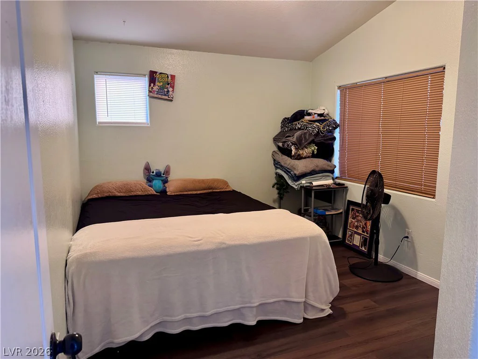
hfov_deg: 71.6
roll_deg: -0.6
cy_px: 180
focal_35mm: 24
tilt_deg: -7.8
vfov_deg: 56.8
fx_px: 331
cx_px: 239
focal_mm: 6.76
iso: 320
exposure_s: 1/60
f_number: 1.78
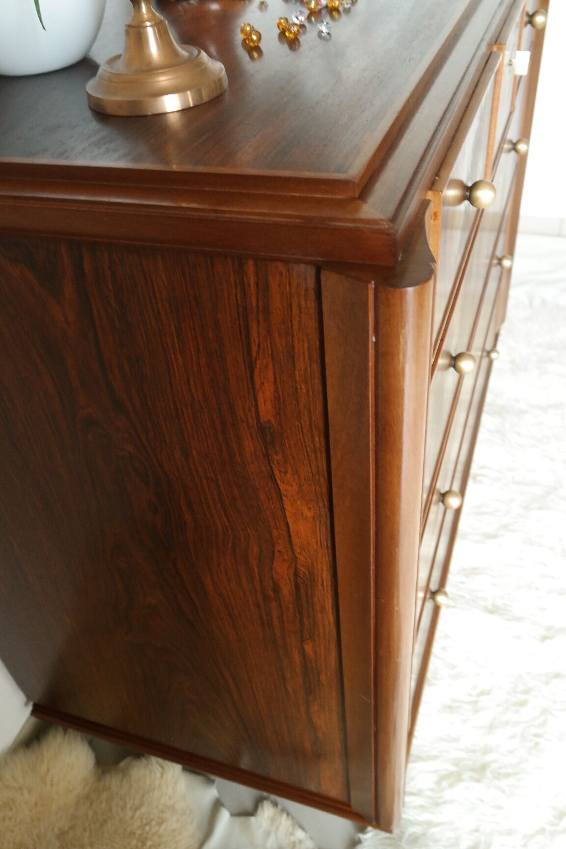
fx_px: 707
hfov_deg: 43.6
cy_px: 424
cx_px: 283
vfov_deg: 61.9
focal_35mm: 30
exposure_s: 1/25
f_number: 5.6
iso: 1600
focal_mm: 20
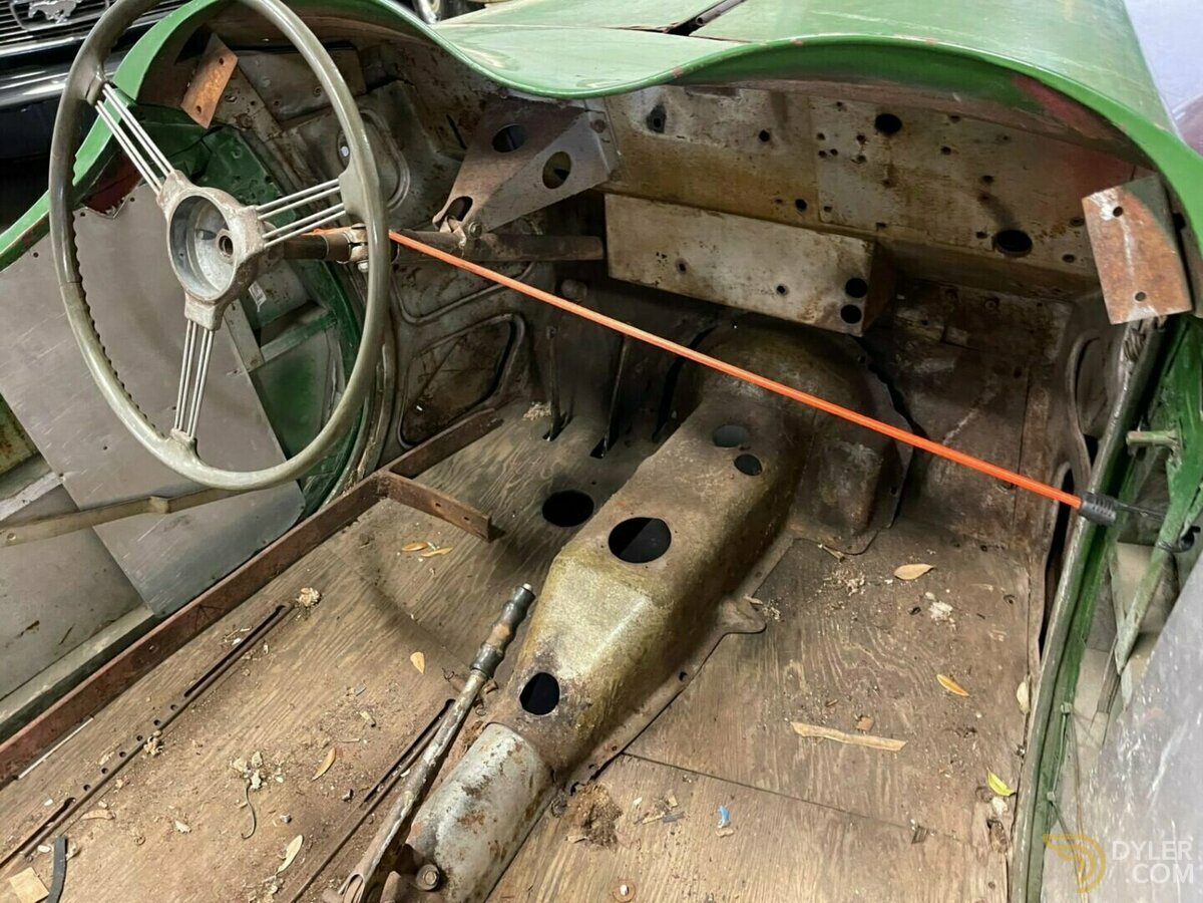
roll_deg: +6.1
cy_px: 452
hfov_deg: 67.3
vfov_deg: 53.1
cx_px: 602
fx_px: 904
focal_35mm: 26
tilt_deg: -40.4
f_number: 1.6
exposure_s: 1/30
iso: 500
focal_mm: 5.1
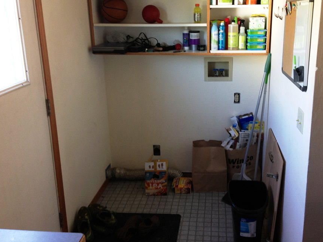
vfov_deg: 36.7
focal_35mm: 39
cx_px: 189
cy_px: 101
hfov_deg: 47.7
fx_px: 364
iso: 64
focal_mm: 4.13
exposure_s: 1/20
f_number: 2.4
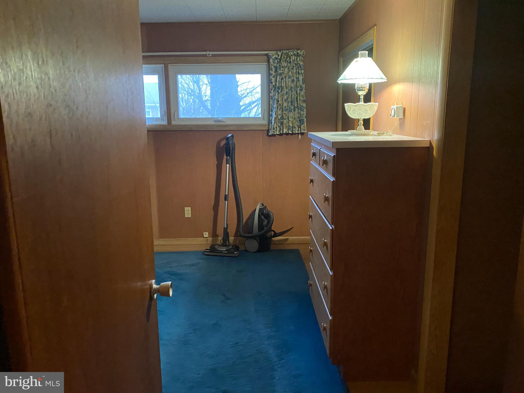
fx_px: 394
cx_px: 262
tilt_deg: -11.0
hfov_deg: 67.3
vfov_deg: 53.1
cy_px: 196
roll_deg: +2.1
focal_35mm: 26
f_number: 1.8
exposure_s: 1/30
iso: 800
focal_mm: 4.25
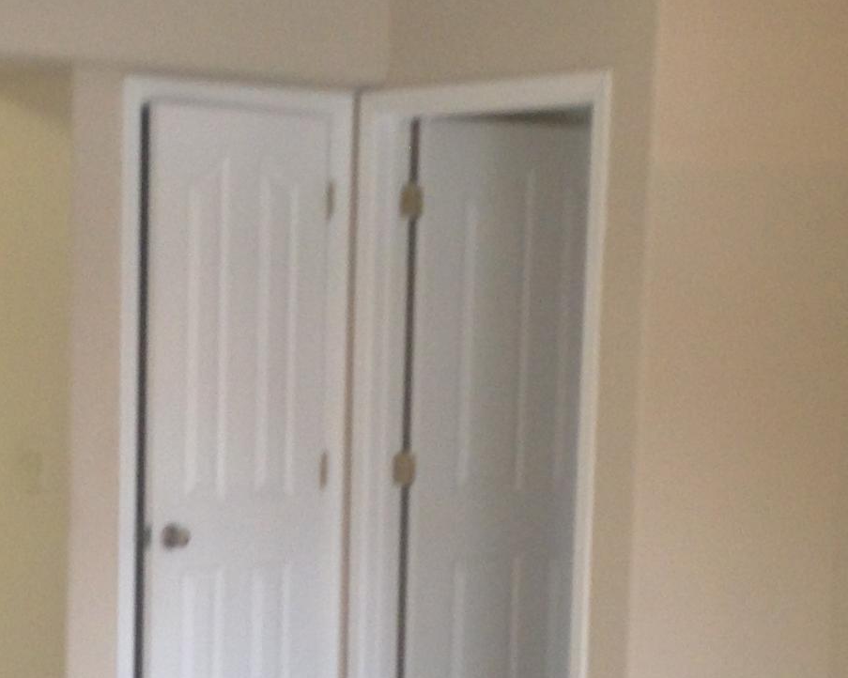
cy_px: 647
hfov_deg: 17.9
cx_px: 251
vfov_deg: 14.2
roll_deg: -0.9
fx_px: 2685
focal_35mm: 107
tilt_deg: -9.1
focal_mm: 4.12
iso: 80
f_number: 2.4
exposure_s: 1/20
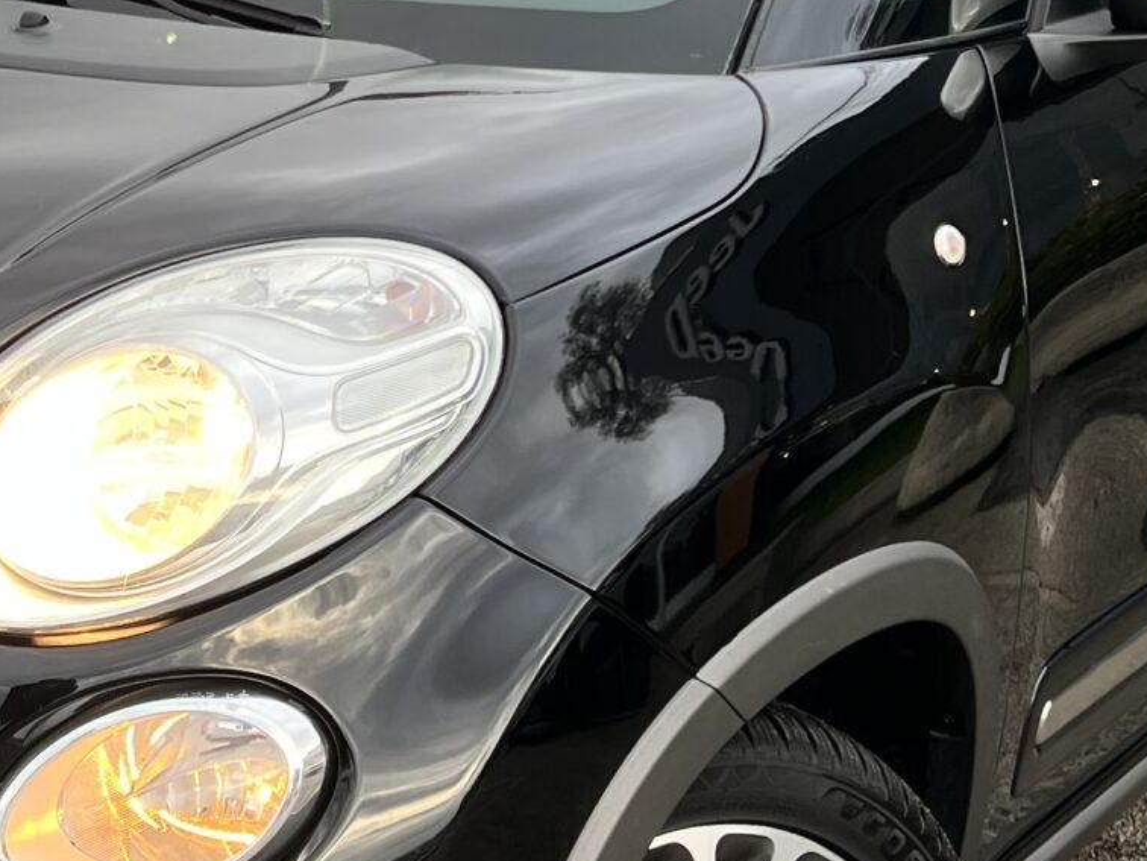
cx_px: 215
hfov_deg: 21.9
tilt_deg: -9.7
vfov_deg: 16.7
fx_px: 2916
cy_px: 228
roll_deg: -4.6
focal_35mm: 88
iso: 80
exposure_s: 1/121
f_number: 1.5
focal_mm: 5.7
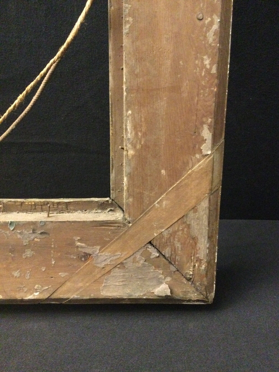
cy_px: 186
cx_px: 140
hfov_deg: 45.4
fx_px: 333
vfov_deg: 58.4
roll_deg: -0.6
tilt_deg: -20.0
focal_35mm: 31
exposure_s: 1/17
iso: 800
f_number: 2.4
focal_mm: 3.3
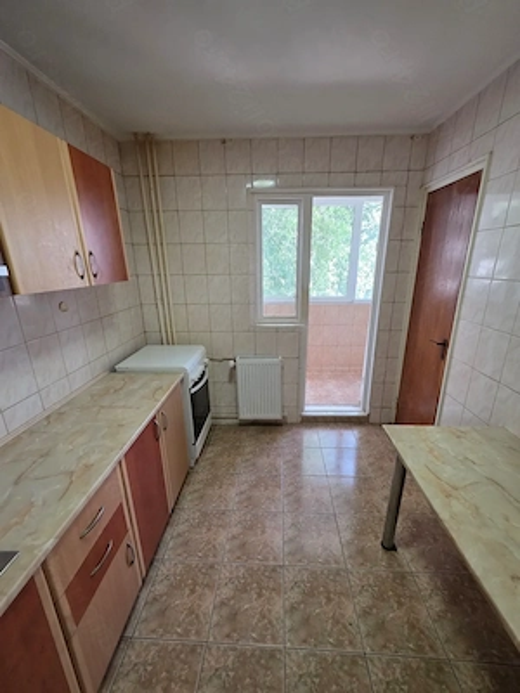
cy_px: 346
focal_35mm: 13
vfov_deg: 106.2
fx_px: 260
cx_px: 260
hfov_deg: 89.9
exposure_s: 1/100
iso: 250
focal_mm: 2.2
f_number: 1.9
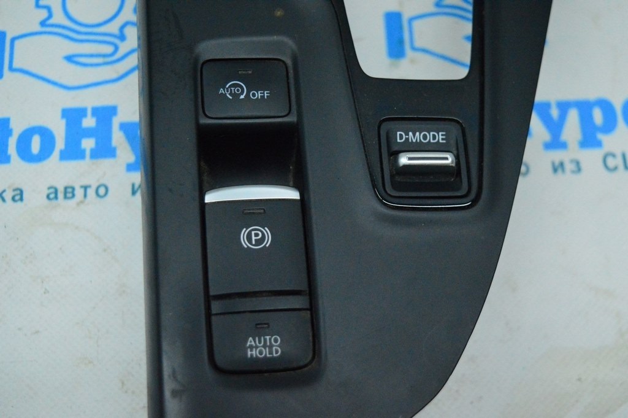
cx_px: 314
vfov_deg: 26.4
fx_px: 889
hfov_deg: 38.9
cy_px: 209
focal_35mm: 51
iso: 6400
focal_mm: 34
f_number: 4.5
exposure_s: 1/800
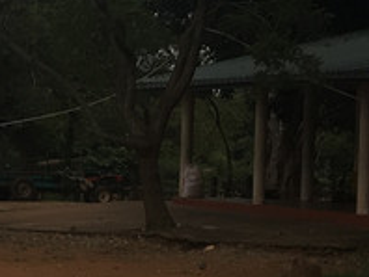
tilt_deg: +0.9
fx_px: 1665
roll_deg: -1.2
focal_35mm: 156
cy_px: 149
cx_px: -396
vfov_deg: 9.5
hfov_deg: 11.3
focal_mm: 4.15
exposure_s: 1/490
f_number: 2.2
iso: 25
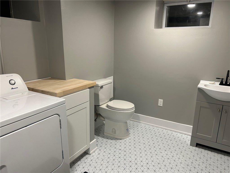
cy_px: 86
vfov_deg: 53.1
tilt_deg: -13.7
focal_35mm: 26
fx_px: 173
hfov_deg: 67.3
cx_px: 115
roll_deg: -0.3
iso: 100
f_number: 1.5
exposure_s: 1/60
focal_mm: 5.7
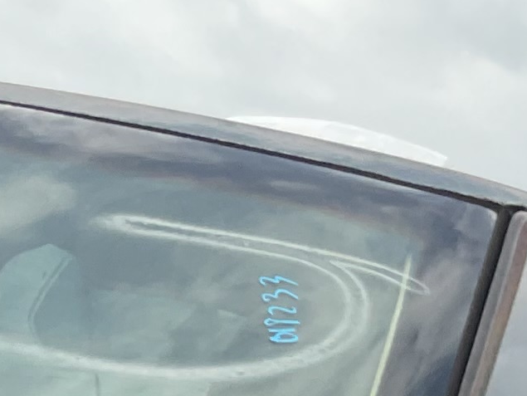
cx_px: -233
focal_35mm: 184
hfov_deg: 10.4
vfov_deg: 7.3
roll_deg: -0.7
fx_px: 2803
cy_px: 1120
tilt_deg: -18.6
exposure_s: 1/562
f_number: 1.8
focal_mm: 3
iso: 16
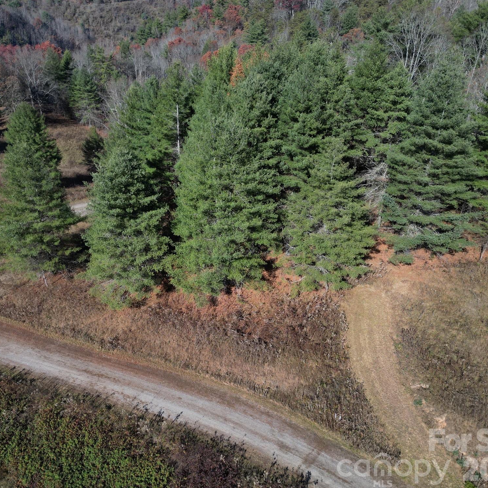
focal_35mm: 29
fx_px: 463
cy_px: 242
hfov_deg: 55.3
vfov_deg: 55.6
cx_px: 199
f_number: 1.7
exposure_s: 1/250
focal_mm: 6.72
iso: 100
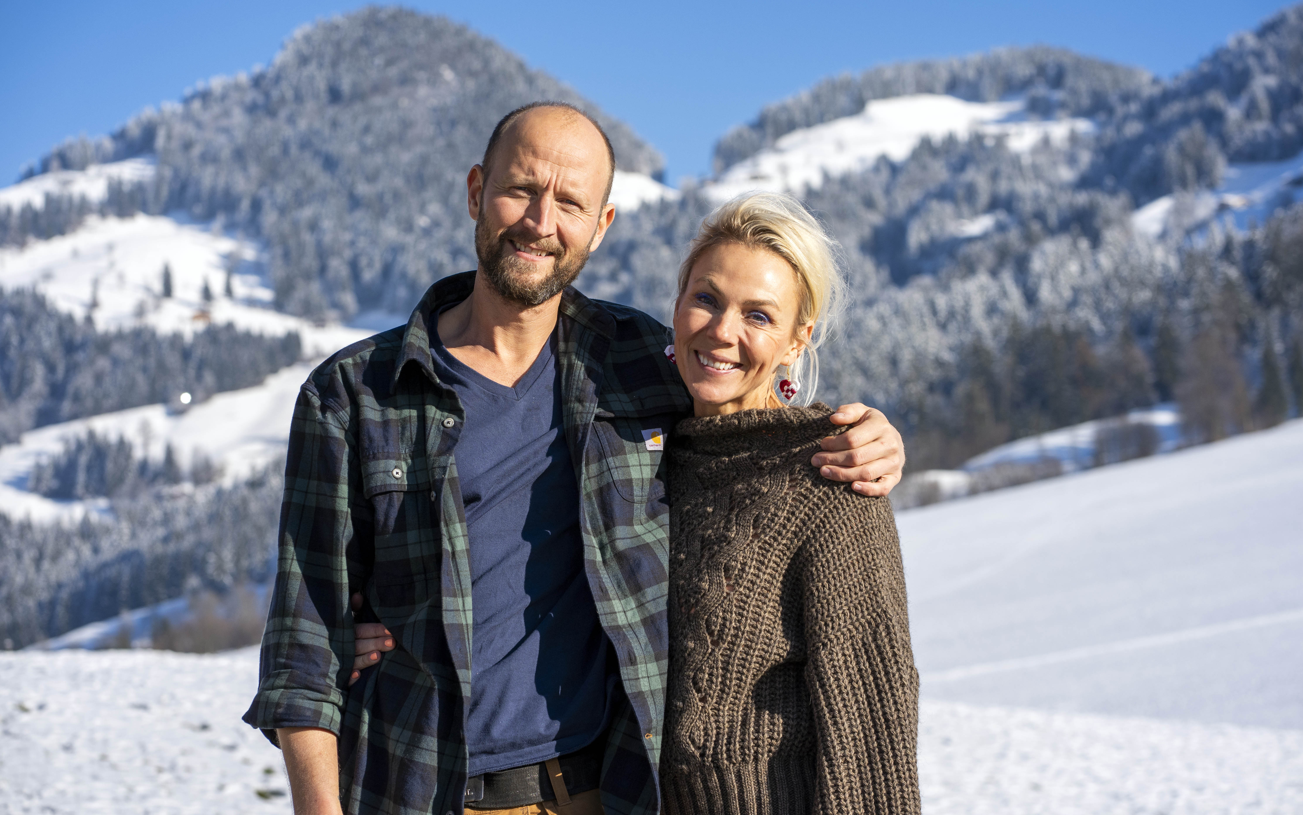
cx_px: 649
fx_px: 3090
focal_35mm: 87
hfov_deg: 23.8
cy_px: 407
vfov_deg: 15.0
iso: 250
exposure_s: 1/1250
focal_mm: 85
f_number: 6.3
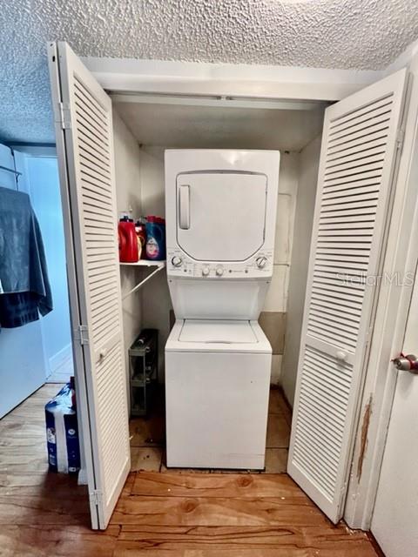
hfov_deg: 89.9
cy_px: 278
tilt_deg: -8.7
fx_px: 209
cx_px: 209
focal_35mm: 13
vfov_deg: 106.2
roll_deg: -1.7
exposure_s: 1/60
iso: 500
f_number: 1.8
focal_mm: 1.57
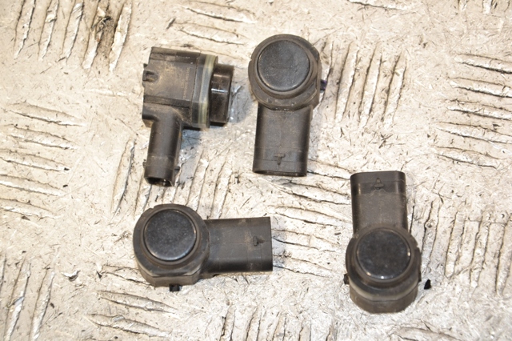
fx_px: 2239
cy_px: 170
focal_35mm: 158
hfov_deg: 13.0
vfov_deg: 8.7
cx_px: 256
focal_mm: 105
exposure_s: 1/160
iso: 800
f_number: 5.6
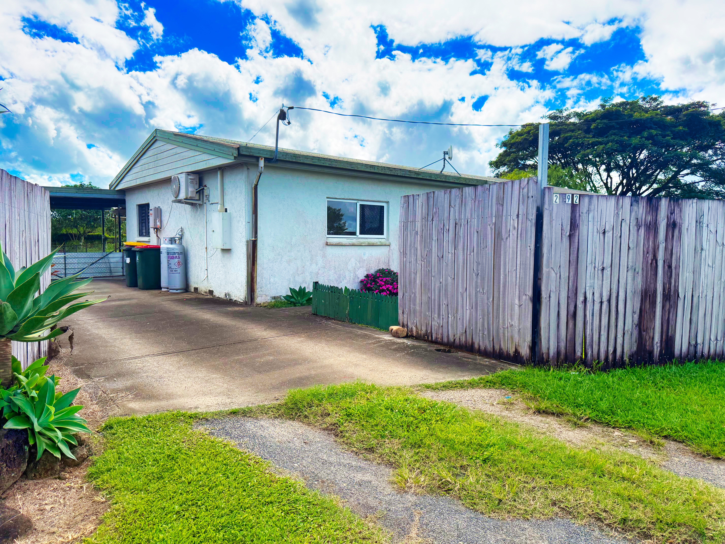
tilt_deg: -3.7
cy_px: 272
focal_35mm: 24
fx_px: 503
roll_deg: -0.3
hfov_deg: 71.6
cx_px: 362
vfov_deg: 56.8
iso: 100
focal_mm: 6.76
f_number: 1.78
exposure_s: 1/6711
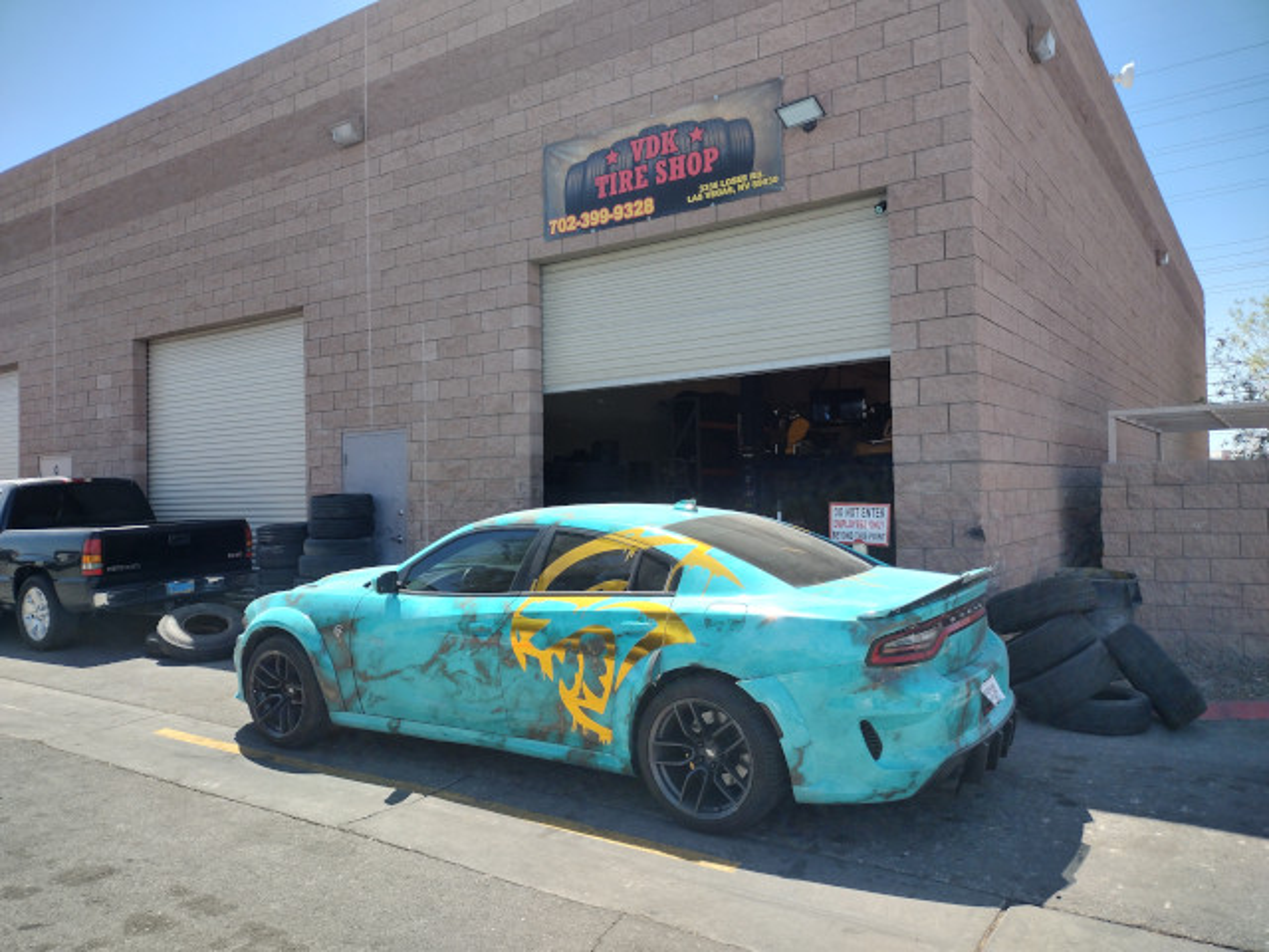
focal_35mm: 27
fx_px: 990
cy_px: 476
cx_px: 634
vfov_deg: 51.4
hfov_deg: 65.3
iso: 100
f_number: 1.7
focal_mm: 4.71
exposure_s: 1/1442
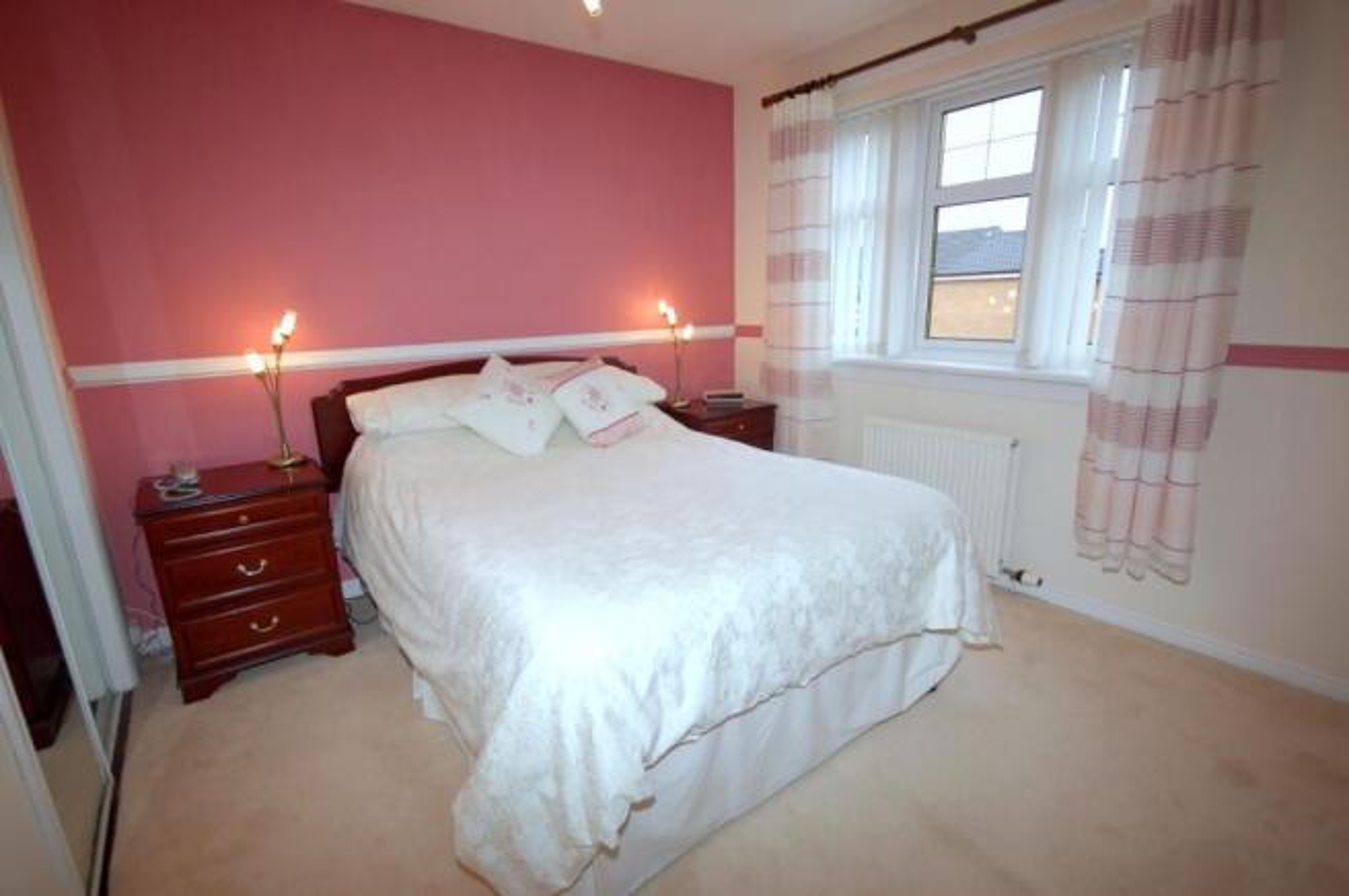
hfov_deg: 95.0
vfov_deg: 71.9
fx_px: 618
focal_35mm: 16
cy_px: 448
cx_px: 674
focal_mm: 11
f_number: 5.6
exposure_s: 1/125
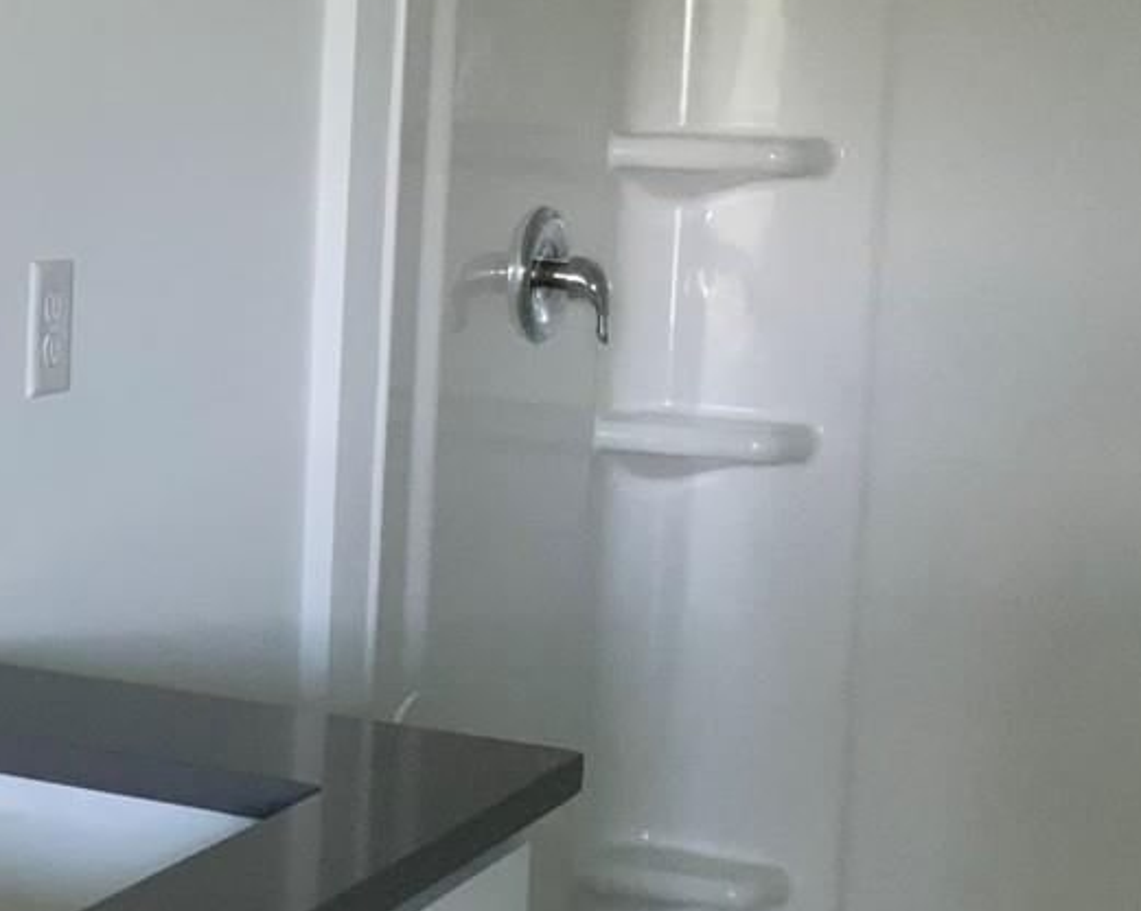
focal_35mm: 87
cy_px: 333
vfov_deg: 17.6
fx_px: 2936
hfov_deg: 20.8
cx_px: -158
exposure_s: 1/60
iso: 200
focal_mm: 3
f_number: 1.8
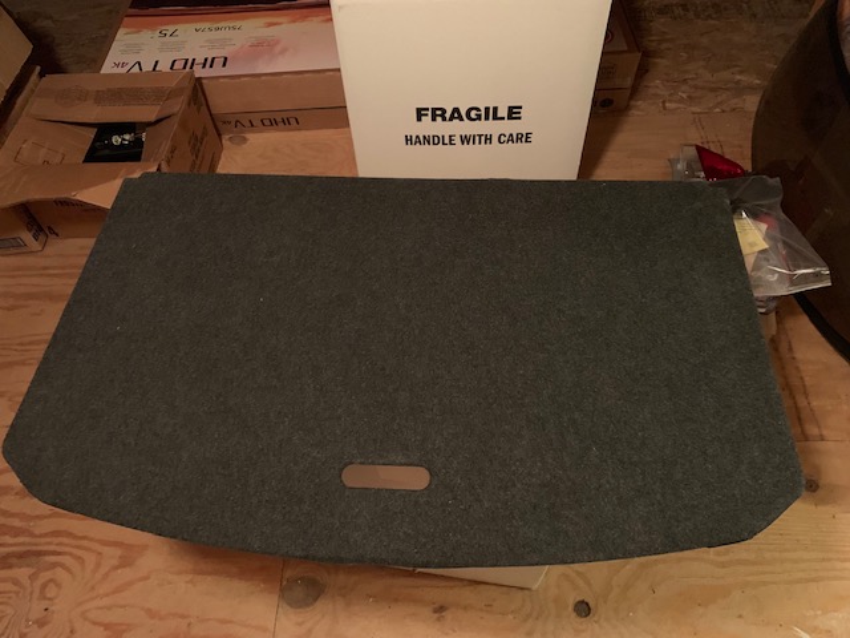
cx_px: 425
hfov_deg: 67.3
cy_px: 319
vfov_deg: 53.1
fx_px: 638
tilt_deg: -53.0
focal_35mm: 26
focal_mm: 4.25
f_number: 1.8
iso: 640
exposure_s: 1/15
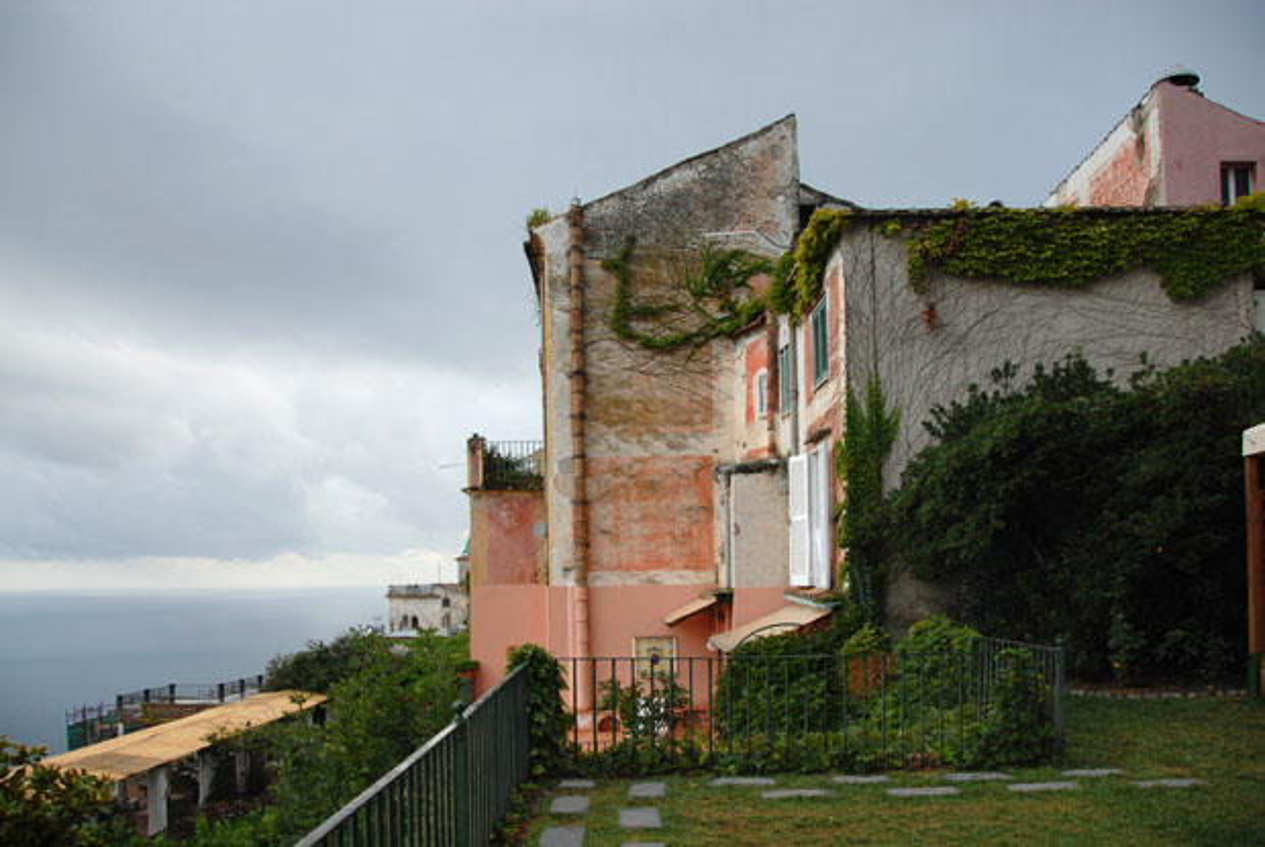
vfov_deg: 48.0
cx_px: 632
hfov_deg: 67.3
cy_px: 424
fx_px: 950
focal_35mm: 27
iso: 100
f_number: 3.5
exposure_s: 1/100
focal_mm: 18
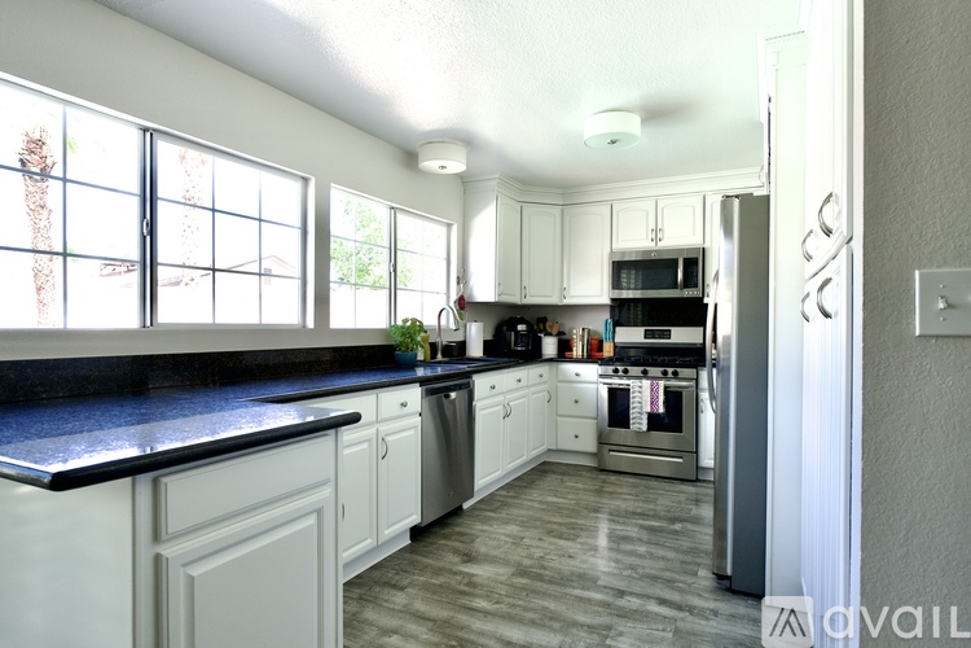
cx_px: 486
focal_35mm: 21
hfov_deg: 81.2
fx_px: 566
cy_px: 324
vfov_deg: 59.5
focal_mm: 14.5
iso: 100
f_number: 5.6
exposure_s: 1/80
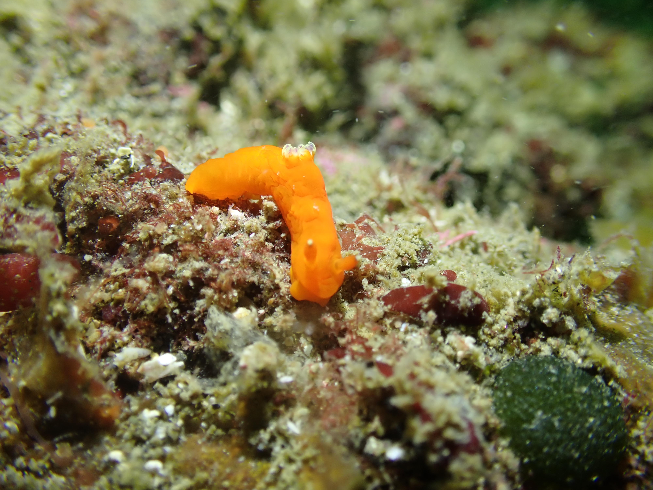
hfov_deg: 60.0
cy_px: 245
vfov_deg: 46.8
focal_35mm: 30
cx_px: 326
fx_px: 566
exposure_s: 1/125
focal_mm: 5.4
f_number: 2.3
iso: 100
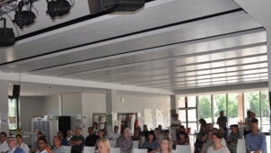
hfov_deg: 46.4
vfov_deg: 27.0
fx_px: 314
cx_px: 108
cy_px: 114
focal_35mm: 44
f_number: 3.8
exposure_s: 1/125
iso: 450
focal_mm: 21
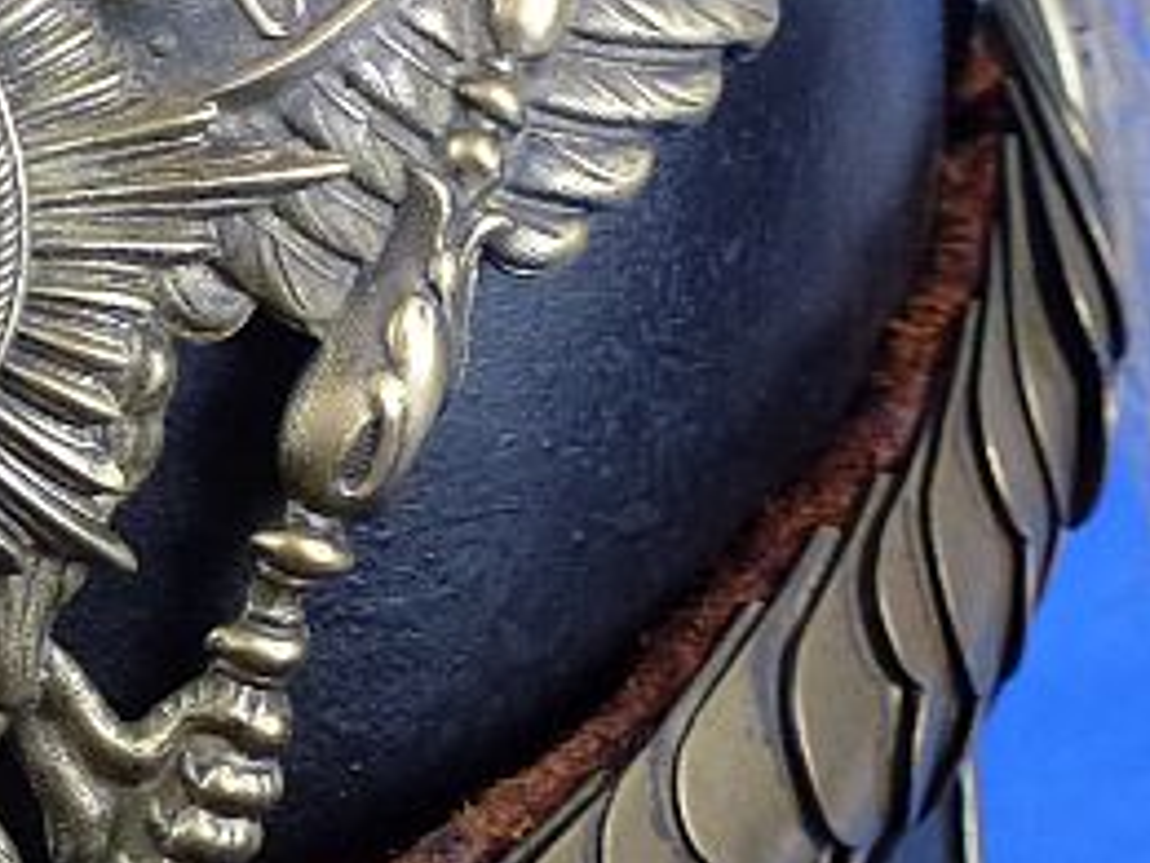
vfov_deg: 12.6
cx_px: -332
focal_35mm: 117
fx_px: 3887
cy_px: 252
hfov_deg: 16.0
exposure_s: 1/80
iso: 320
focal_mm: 6.8
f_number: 3.8
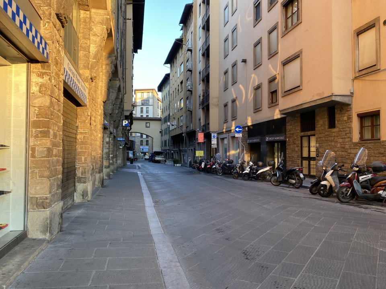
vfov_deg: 53.1
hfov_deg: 67.3
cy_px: 144
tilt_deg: +0.9
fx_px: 290
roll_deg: -0.1
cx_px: 193
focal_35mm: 26
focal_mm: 4.25
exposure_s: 1/121
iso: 80
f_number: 1.8
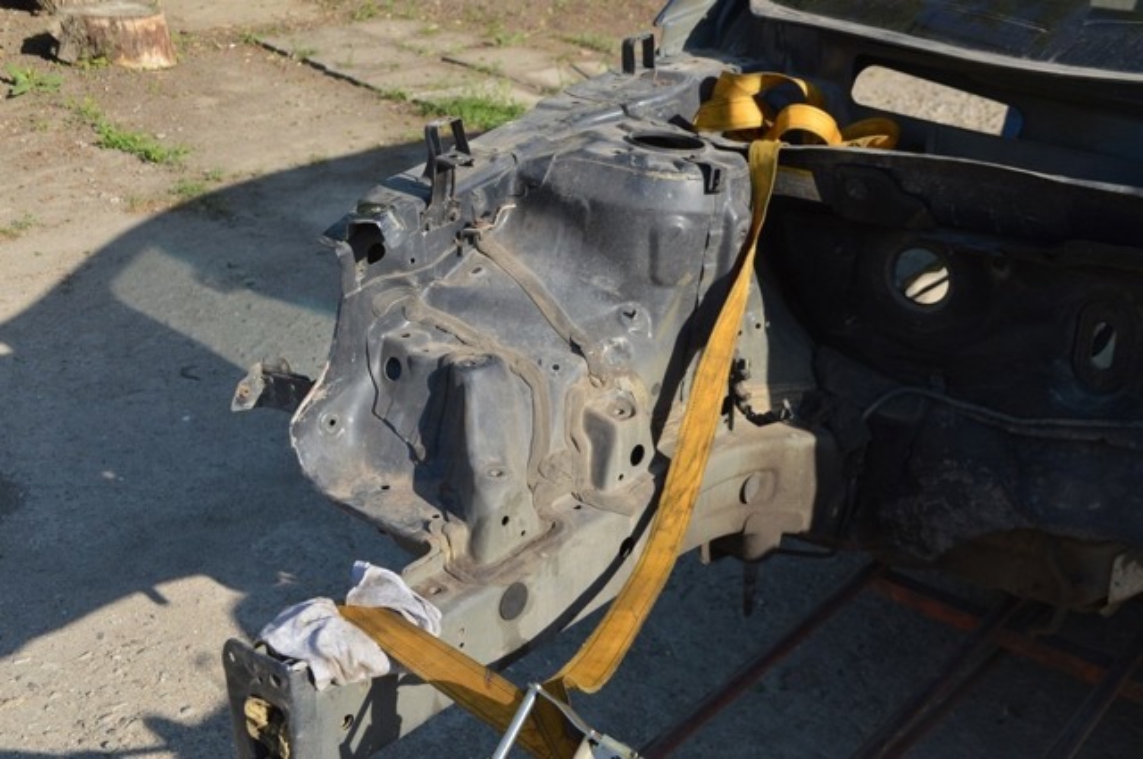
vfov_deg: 32.9
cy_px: 380
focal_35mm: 40
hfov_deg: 48.0
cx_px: 572
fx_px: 1284
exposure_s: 1/200
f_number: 7.1
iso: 100
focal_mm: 27
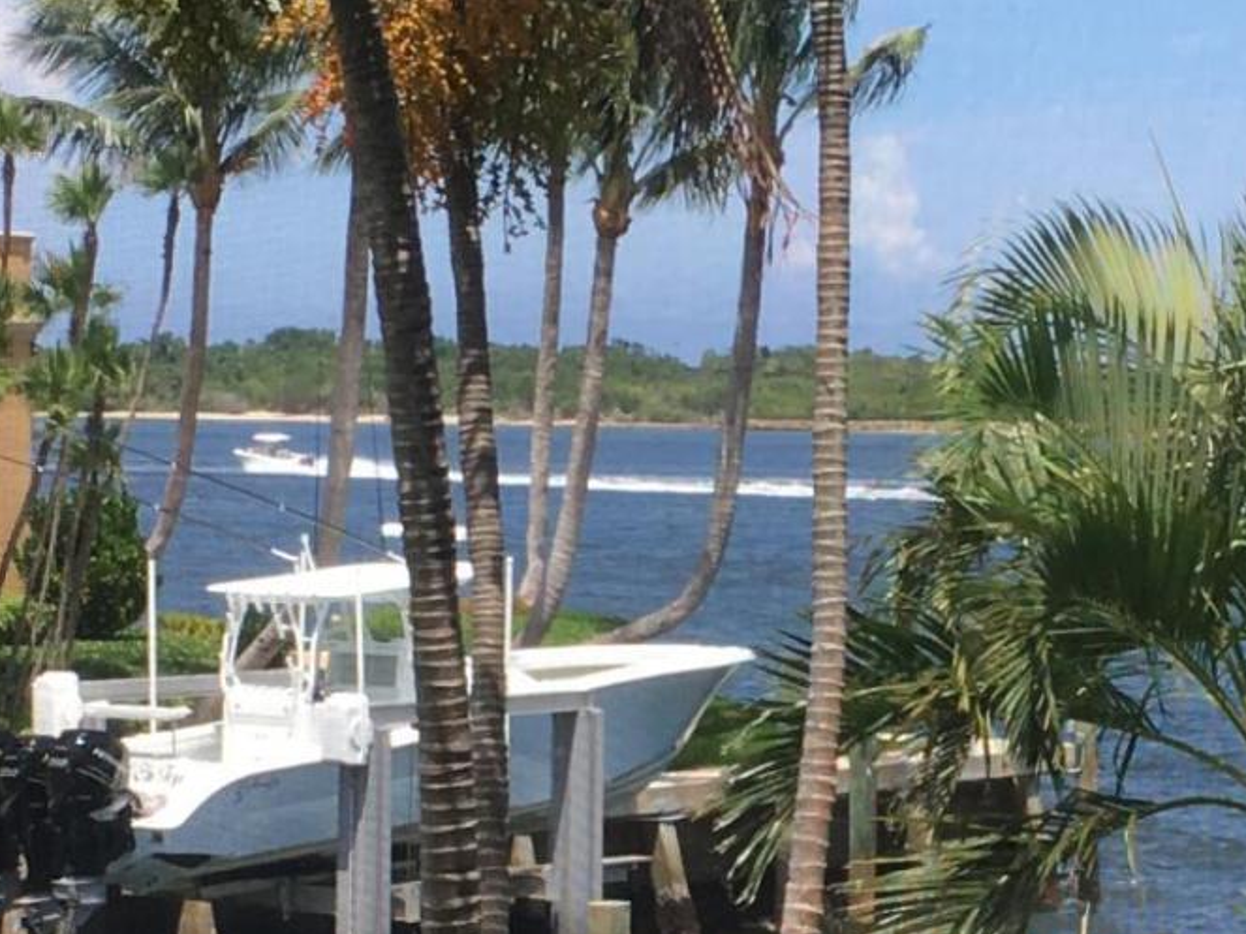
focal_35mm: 126
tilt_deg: -4.7
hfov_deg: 15.6
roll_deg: -1.0
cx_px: 902
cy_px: 823
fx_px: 4535
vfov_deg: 11.7
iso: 25
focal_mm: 4.15
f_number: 2.2
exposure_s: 1/705
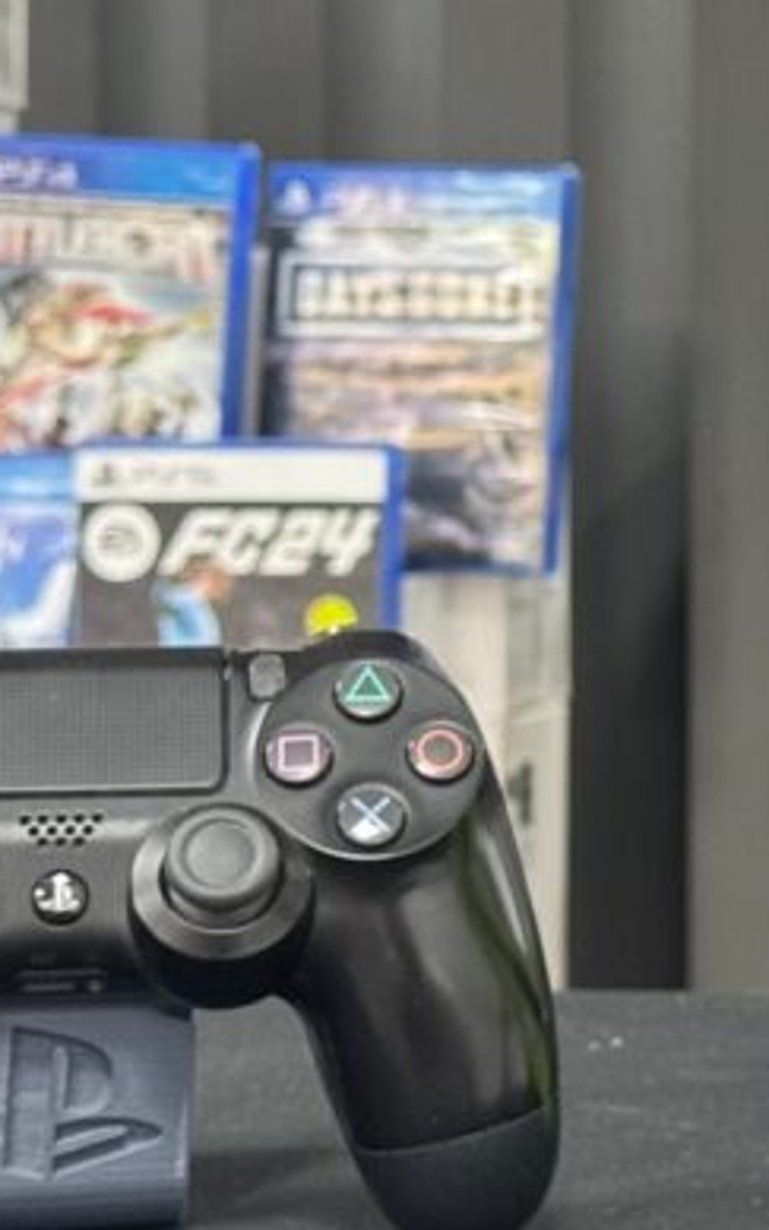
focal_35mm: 157
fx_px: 5267
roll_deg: -0.4
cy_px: 281
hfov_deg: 8.1
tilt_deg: +1.0
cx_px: 1297
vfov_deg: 13.3
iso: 500
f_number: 1.78
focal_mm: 6.76
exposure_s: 1/40
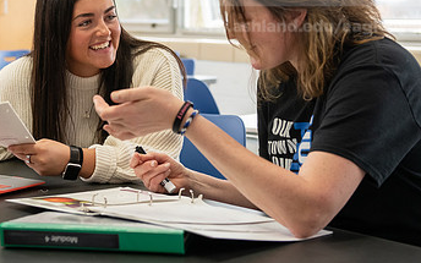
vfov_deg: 15.1
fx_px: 987
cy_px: 52
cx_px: 131
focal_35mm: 86
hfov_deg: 23.9
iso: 1250
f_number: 3.2
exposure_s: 1/200
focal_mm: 50
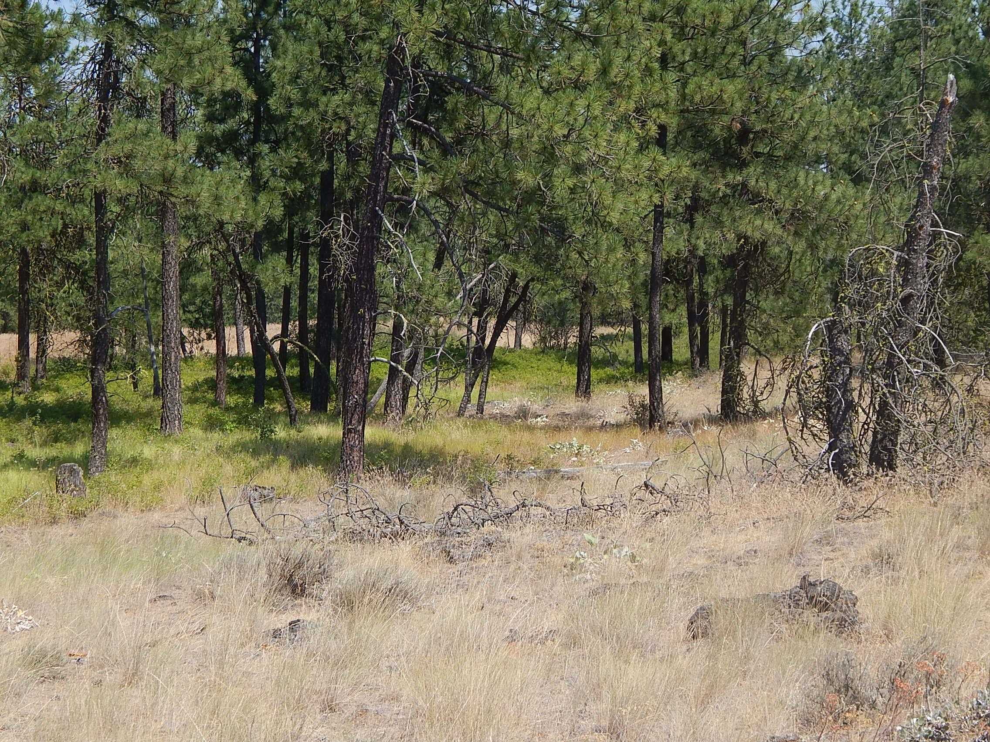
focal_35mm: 76
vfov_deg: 19.4
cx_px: 495
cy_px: 371
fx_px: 2174
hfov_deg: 25.7
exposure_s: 1/800
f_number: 4.2
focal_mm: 13.5
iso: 125
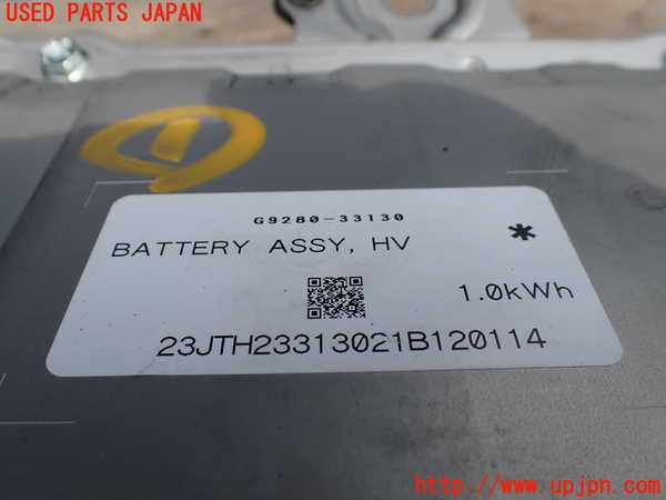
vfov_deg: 46.8
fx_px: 577
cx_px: 333
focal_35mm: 30
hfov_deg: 60.0
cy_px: 250
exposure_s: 1/800
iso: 100
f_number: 3.2
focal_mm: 5.4
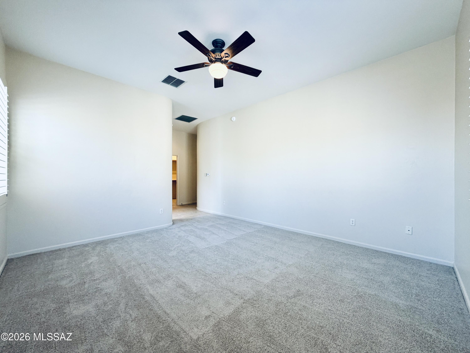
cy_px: 176
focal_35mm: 14
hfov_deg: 102.1
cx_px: 235
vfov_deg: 85.7
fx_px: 190
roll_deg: -0.2
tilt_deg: +0.5
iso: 125
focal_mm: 2.22
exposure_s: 1/120
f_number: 2.2
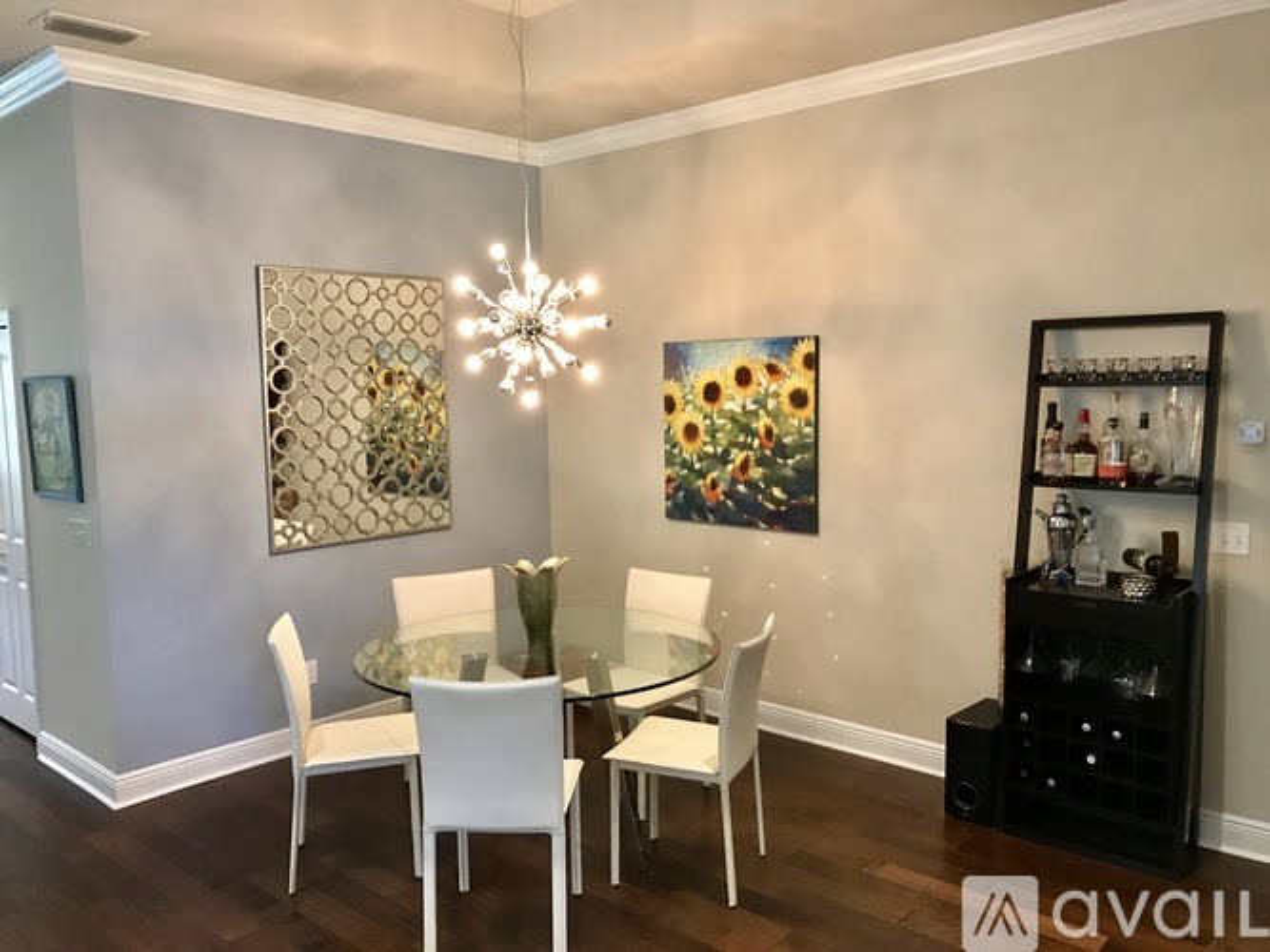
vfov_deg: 49.7
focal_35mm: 28
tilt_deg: -5.7
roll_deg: +1.0
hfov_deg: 63.5
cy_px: 476
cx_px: 635
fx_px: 1027
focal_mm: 3.99
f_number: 1.8
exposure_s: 1/15
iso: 40
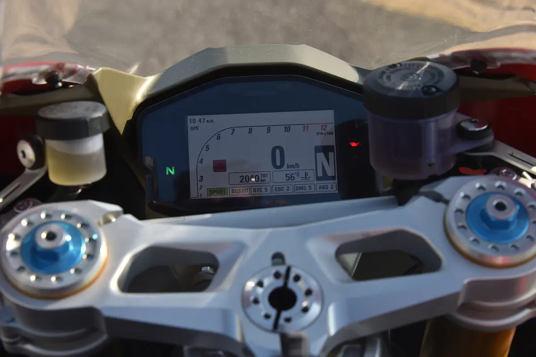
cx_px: 268
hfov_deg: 22.2
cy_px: 178
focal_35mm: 92
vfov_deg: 14.9
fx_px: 1369
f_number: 10
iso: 250
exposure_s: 1/320
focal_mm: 92
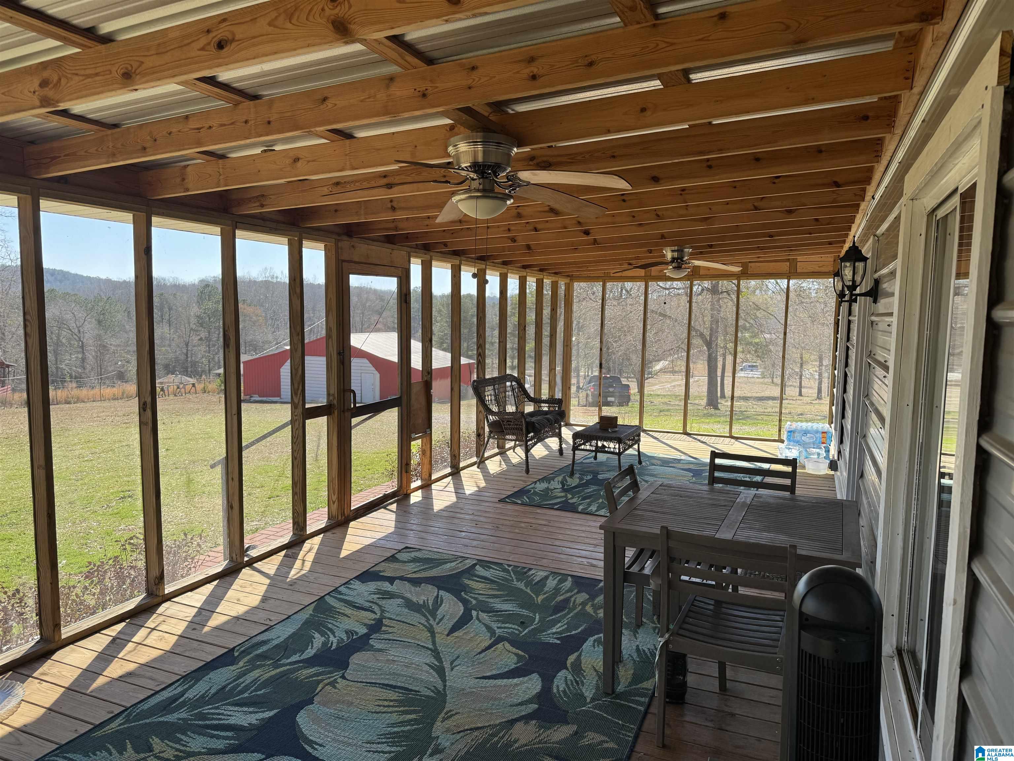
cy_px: 380
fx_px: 703
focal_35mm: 24
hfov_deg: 71.6
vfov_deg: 56.8
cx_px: 507
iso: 80
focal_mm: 6.76
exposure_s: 1/792
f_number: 1.78
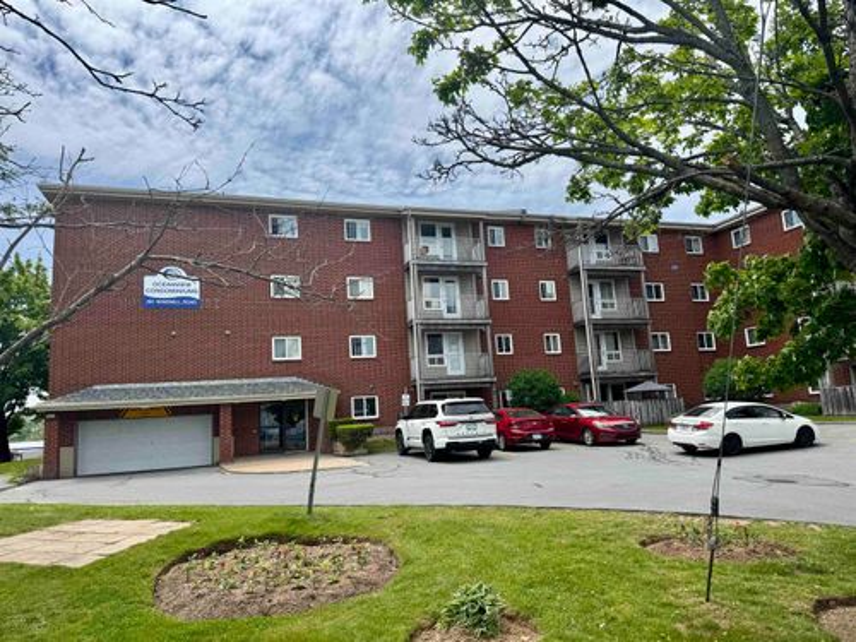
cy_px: 321
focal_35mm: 24
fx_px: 593
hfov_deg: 71.6
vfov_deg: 56.8
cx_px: 428
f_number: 1.78
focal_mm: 6.76
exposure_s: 1/5814
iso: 80
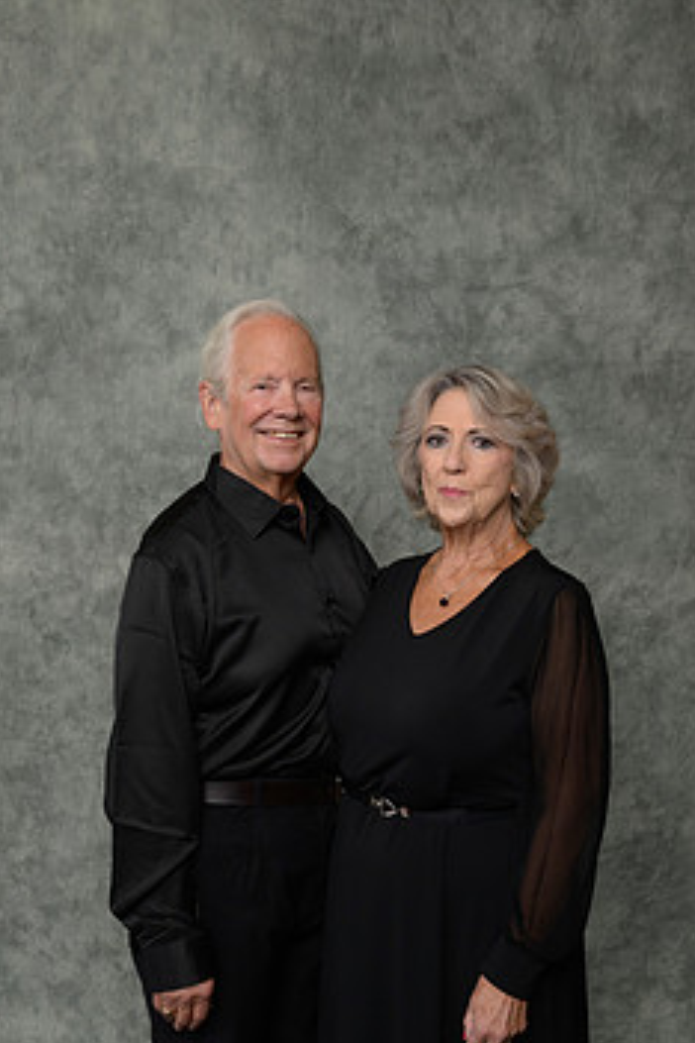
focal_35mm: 41
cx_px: 336
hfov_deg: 32.6
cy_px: 666
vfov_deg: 46.9
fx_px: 1187
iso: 400
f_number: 10
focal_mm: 32
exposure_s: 1/125
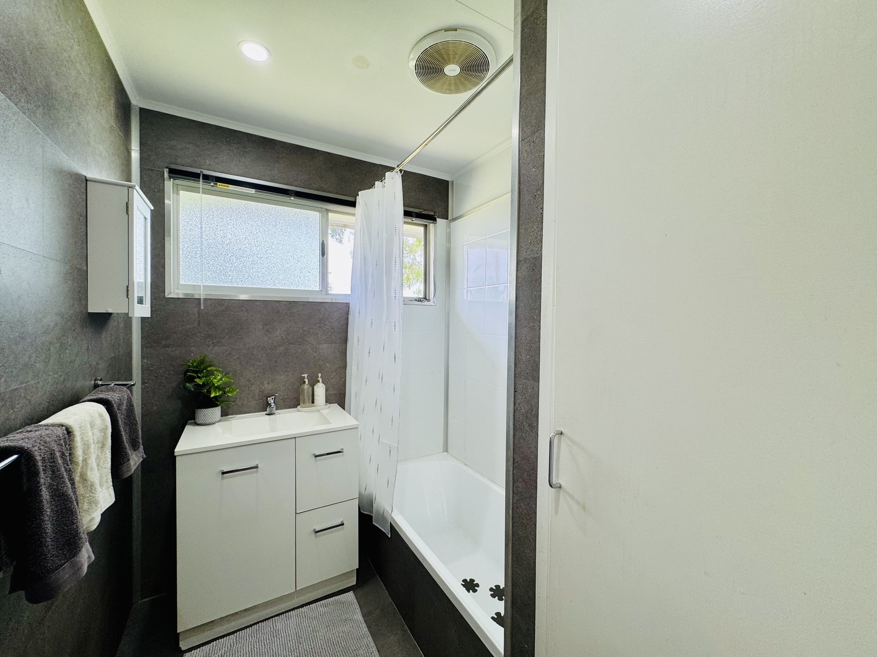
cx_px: 438
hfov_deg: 102.1
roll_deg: -0.1
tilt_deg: -1.1
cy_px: 328
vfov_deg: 85.7
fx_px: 355
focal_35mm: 14
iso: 64
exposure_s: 1/100
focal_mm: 2.22
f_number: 2.2
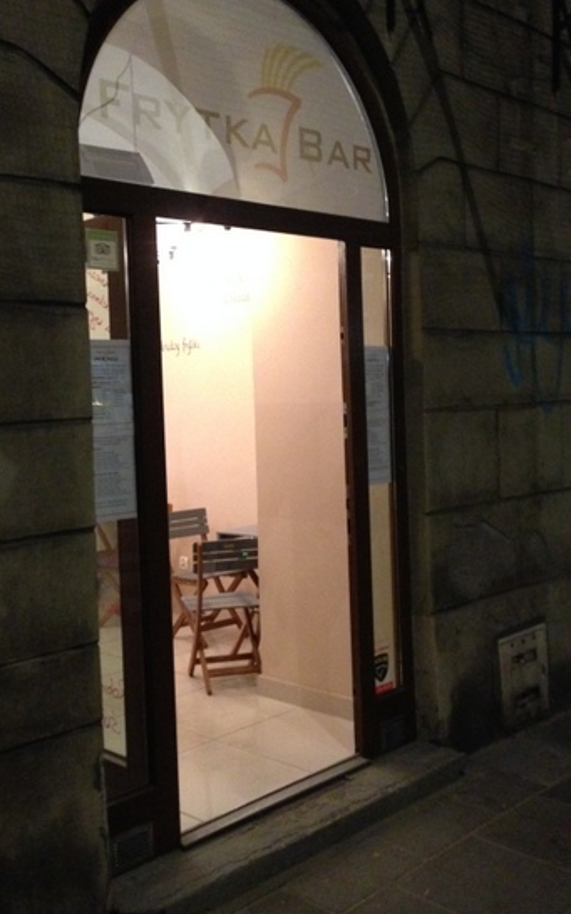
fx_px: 1021
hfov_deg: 31.1
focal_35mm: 41
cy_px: 440
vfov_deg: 48.2
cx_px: 221
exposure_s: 1/15
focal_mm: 4.12
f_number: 2.4
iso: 640
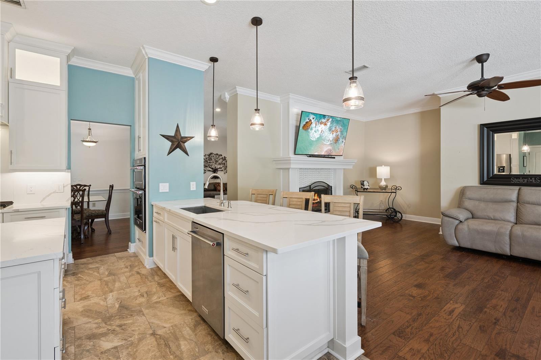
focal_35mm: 16
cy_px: 180
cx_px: 270
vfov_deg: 73.7
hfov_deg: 96.7
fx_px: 240
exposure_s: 1/20
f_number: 10
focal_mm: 16
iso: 500
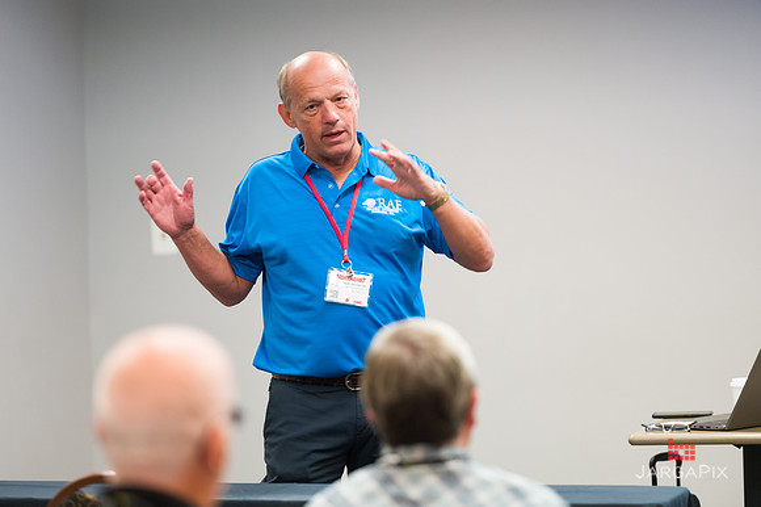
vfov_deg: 7.4
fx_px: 3908
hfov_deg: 11.1
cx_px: 380
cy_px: 254
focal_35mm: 185
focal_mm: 185
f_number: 3.2
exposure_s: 1/100
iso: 3200
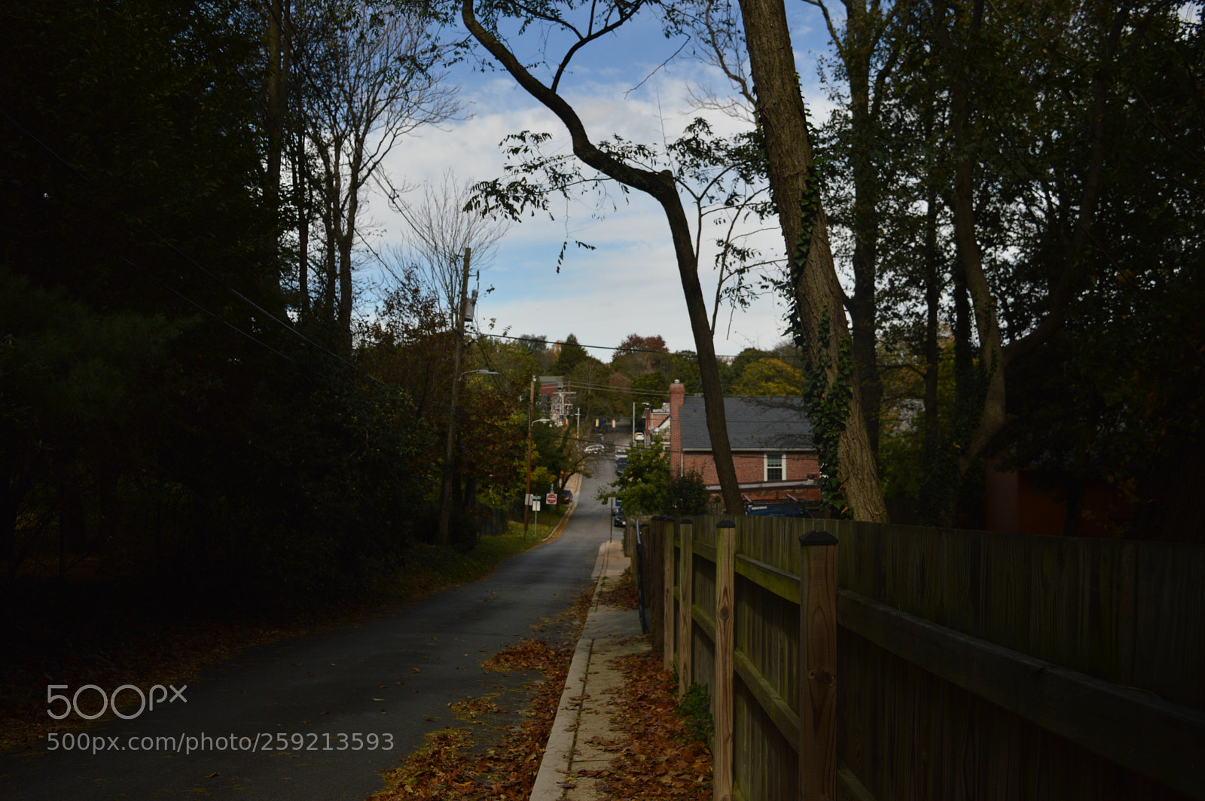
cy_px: 400
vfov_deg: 43.5
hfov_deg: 62.0
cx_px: 602
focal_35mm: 30
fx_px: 1003
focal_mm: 20
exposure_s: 1/800
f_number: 5.6
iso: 100
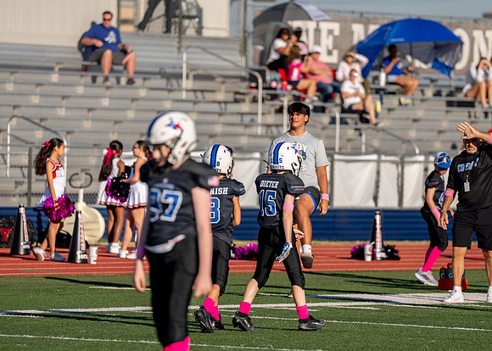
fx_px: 4458
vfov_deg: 4.5
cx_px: 275
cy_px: 179
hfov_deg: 6.3
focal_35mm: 319
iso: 160
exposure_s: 1/4000
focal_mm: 200
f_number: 2.8
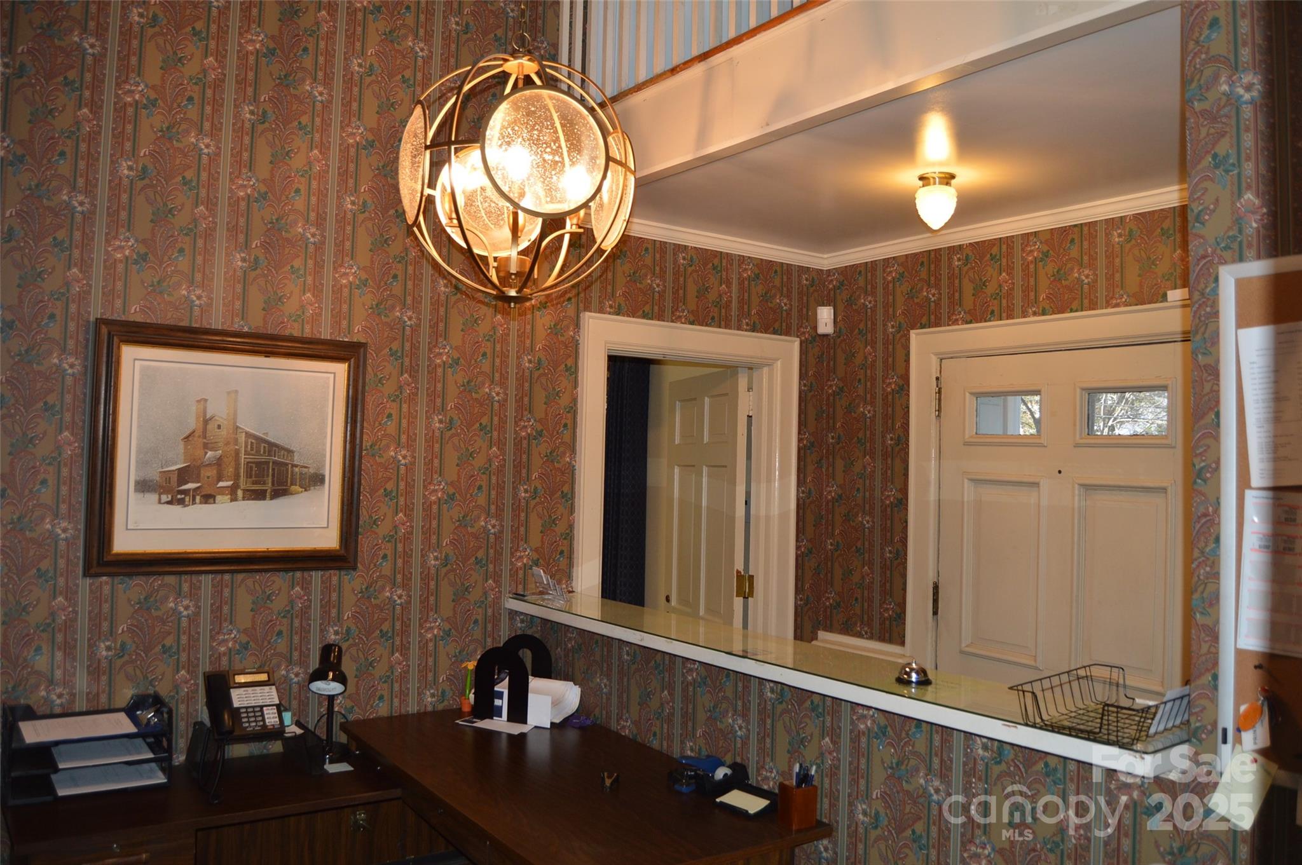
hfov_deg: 67.4
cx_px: 651
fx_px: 975
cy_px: 432
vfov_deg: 47.8
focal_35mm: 27
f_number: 4
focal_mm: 18
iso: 400
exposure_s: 1/80
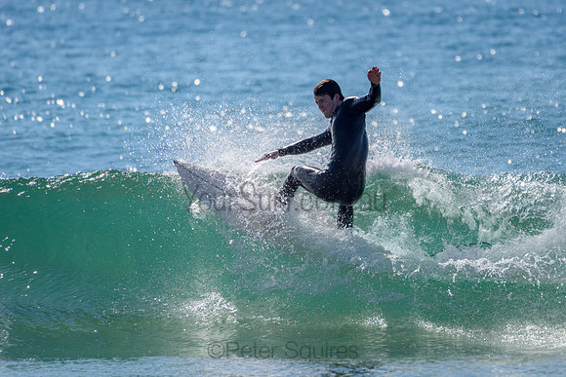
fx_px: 9643
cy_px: 171
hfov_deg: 3.4
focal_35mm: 613
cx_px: 347
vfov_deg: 2.2
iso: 125
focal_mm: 500
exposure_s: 1/2000
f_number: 5.6
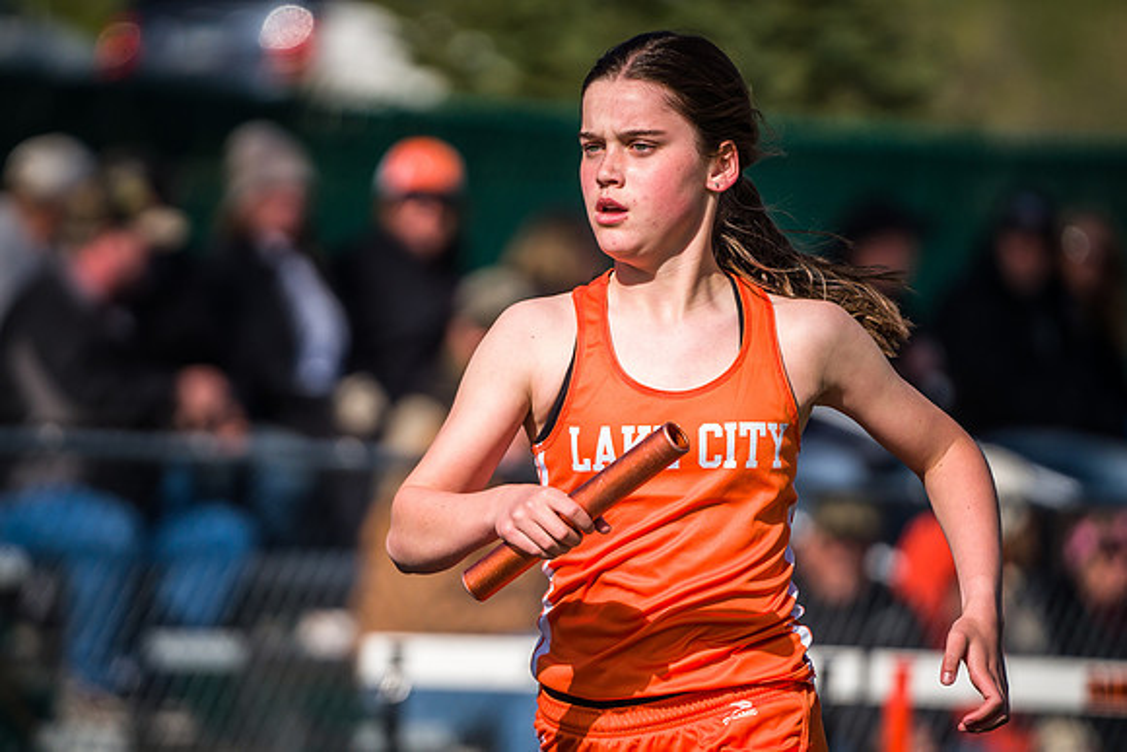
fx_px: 16280
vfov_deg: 2.6
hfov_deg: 4.0
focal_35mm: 520
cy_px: 410
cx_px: 524
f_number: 5.6
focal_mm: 400
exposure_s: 1/2500
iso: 800
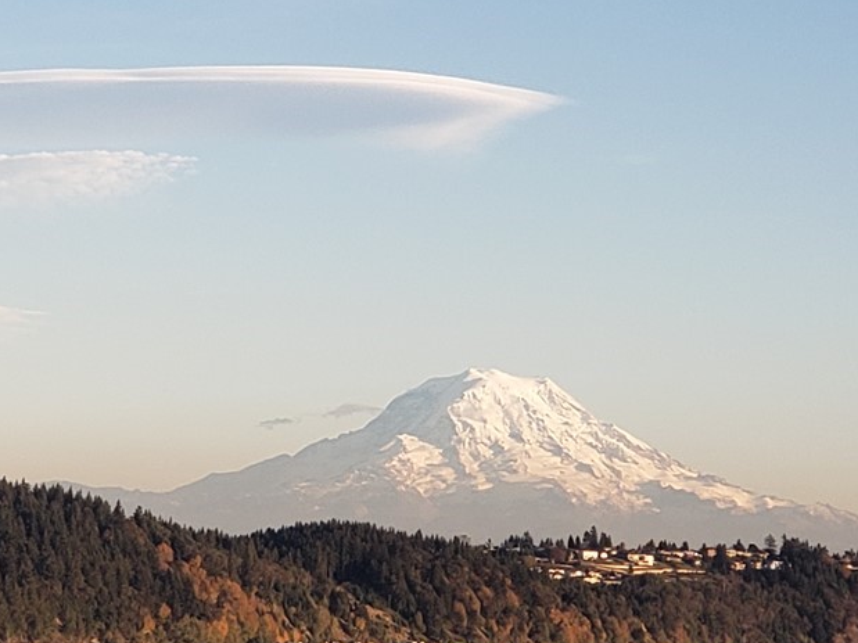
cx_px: 284
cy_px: 349
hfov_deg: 22.7
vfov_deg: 17.2
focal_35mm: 86
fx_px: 2131
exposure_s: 1/443
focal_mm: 6
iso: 32
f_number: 2.4
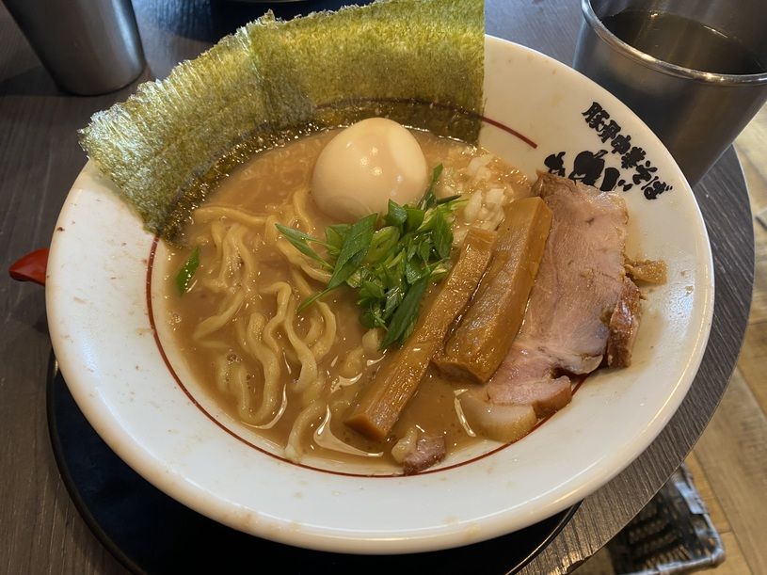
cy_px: 288
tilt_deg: -54.5
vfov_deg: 53.1
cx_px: 384
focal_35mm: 26
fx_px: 576
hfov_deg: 67.3
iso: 80
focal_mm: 4.25
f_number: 1.8
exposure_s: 1/60
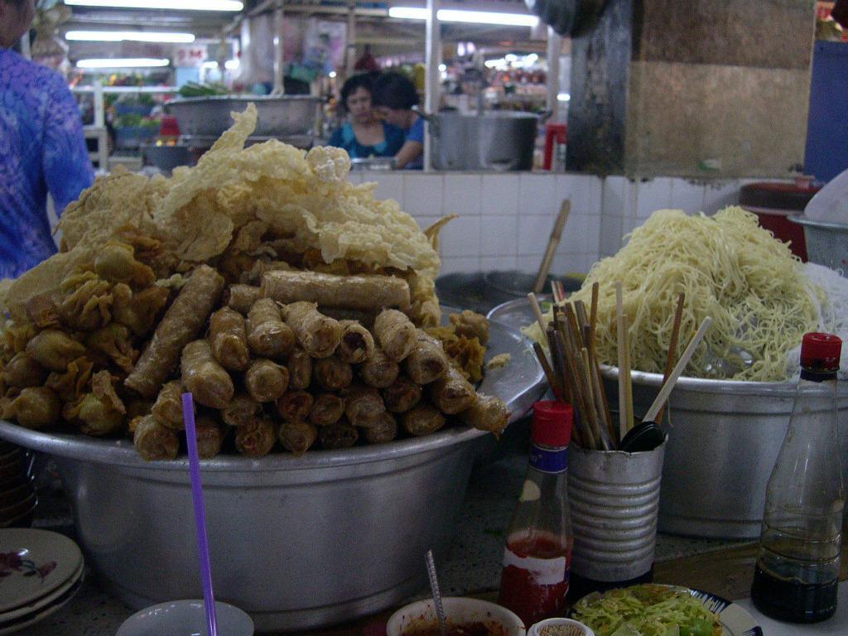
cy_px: 318
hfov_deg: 49.0
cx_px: 424
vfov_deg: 37.7
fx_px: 931
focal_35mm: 38
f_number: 2.8
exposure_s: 1/60
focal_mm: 8
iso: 400
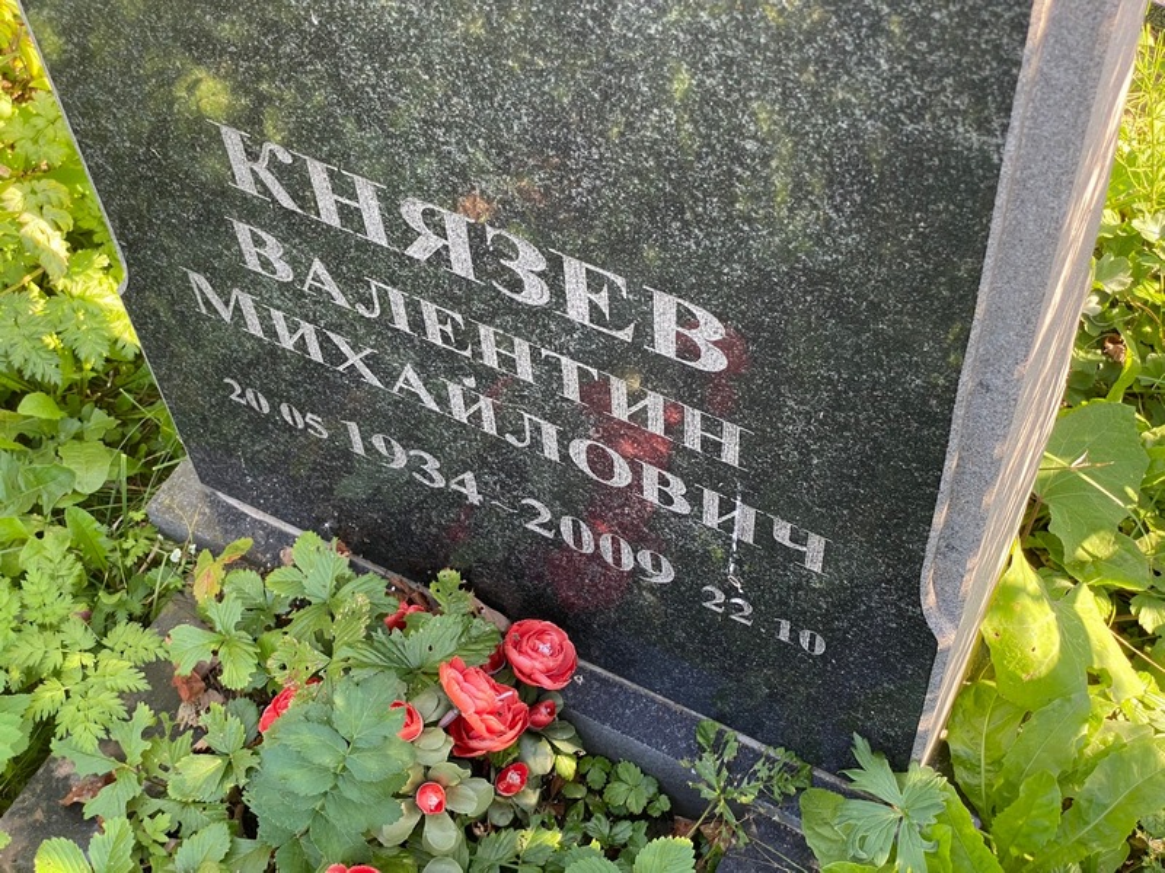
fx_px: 1750
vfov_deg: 28.0
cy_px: 436
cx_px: 582
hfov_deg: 36.8
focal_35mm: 52
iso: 40
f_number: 2
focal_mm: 6
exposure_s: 1/122
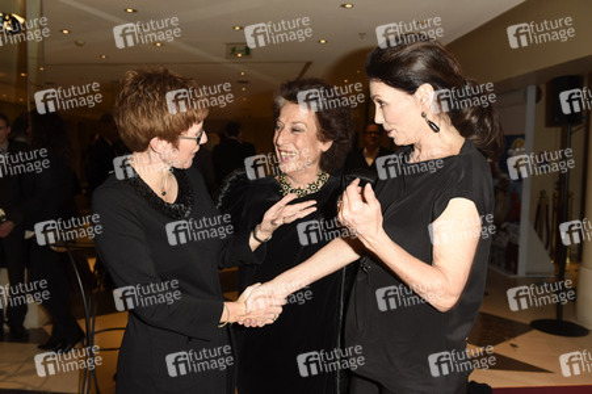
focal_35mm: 32
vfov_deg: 41.1
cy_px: 197
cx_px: 296
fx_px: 526
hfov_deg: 58.8
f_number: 5
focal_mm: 32
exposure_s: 1/80
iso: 1000
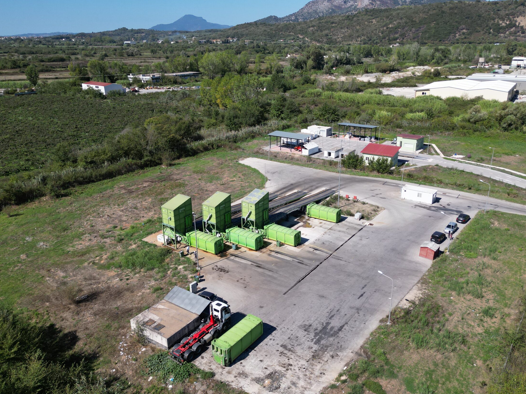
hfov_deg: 63.4
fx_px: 426
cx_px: 278
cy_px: 200
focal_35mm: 28
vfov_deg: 49.8
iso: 110
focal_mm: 6.72
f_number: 1.7
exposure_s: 1/200
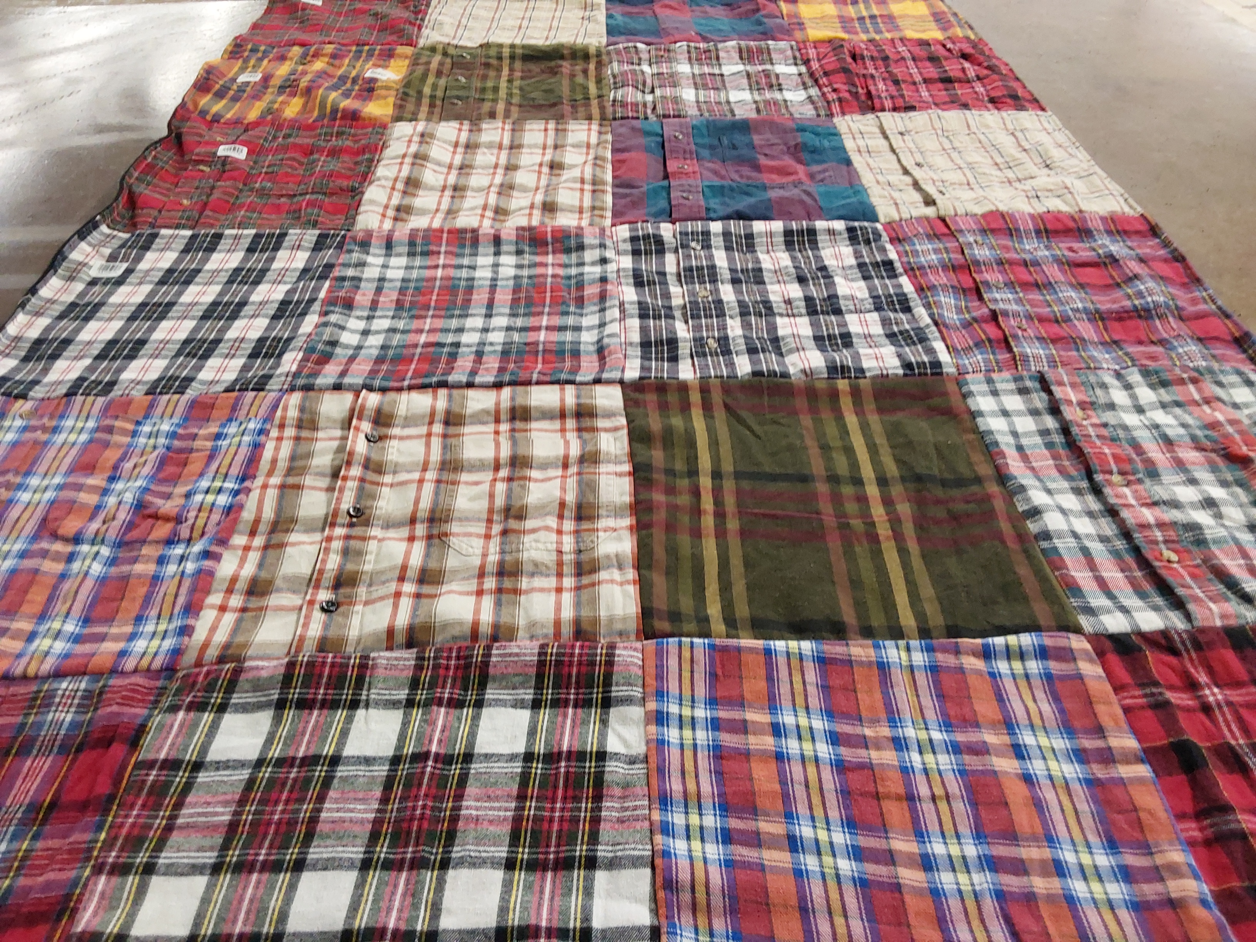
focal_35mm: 28
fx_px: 1016
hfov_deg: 63.4
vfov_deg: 49.7
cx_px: 628
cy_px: 471
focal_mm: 2.91
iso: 160
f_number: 1.9
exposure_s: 1/60
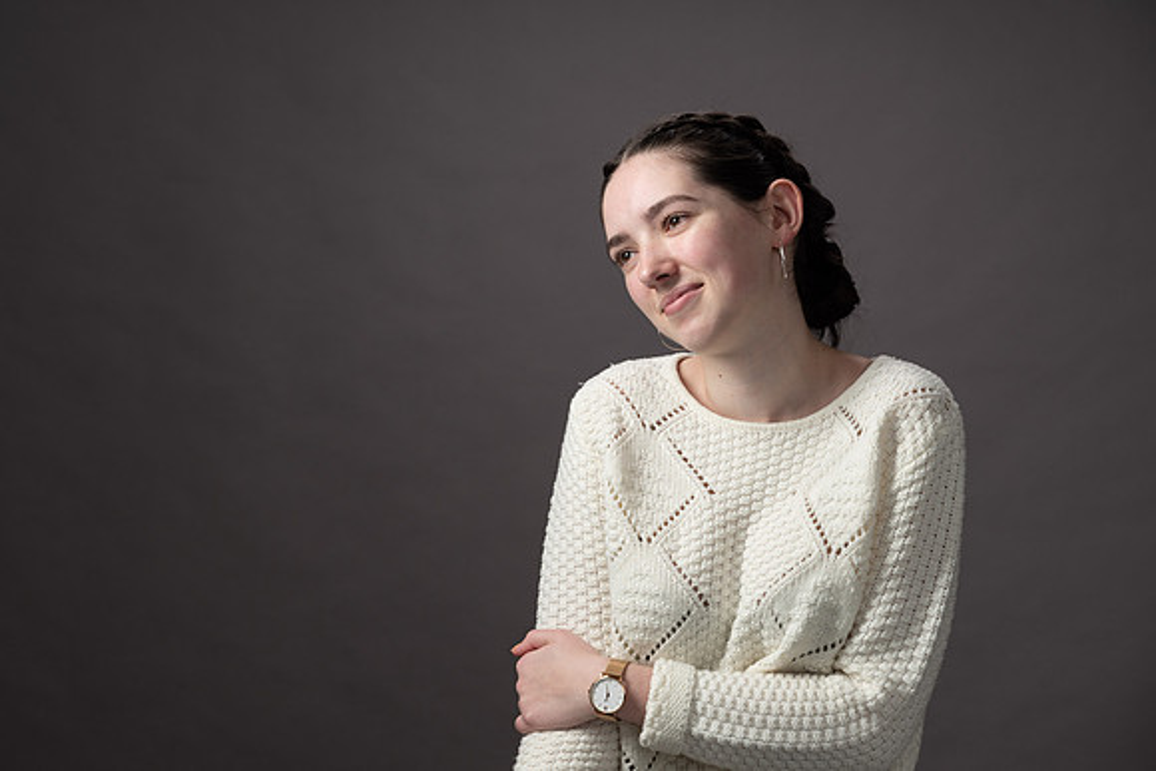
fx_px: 2573
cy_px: 354
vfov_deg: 17.0
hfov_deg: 25.3
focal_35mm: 80
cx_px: 495
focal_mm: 70
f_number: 6.3
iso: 100
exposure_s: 1/160
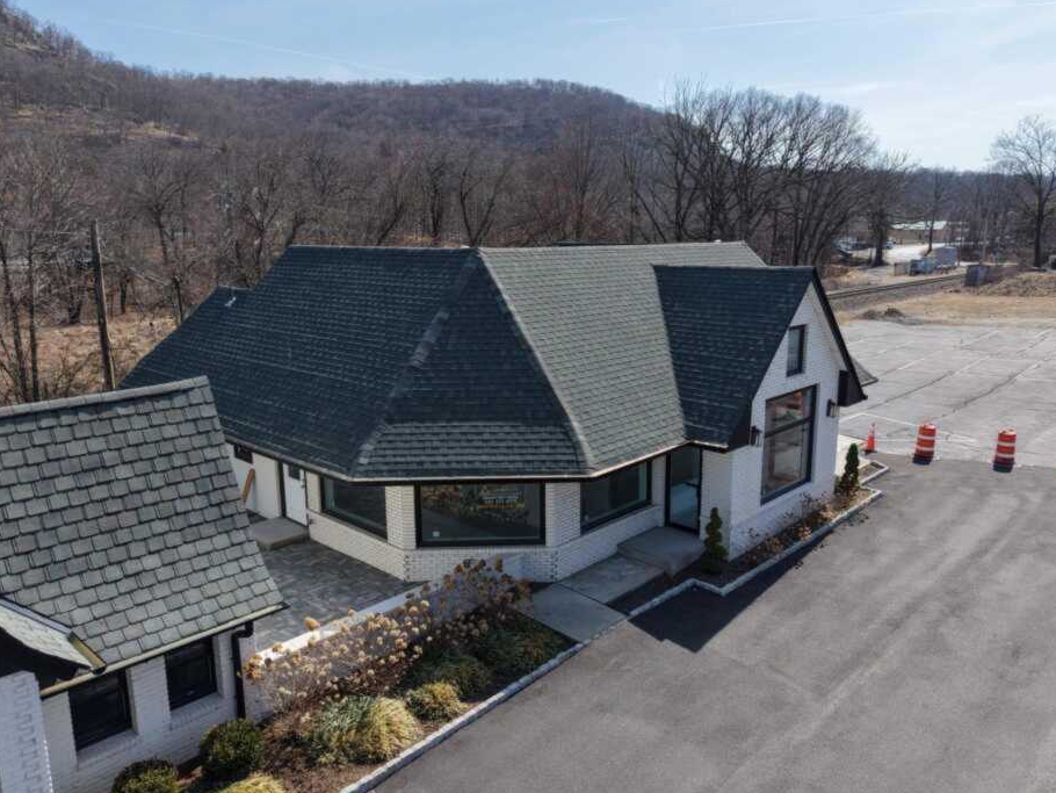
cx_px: 552
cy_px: 397
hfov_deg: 65.3
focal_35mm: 27
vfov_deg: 51.4
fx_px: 824
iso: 380
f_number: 1.8
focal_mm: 8.67
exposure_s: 1/6400
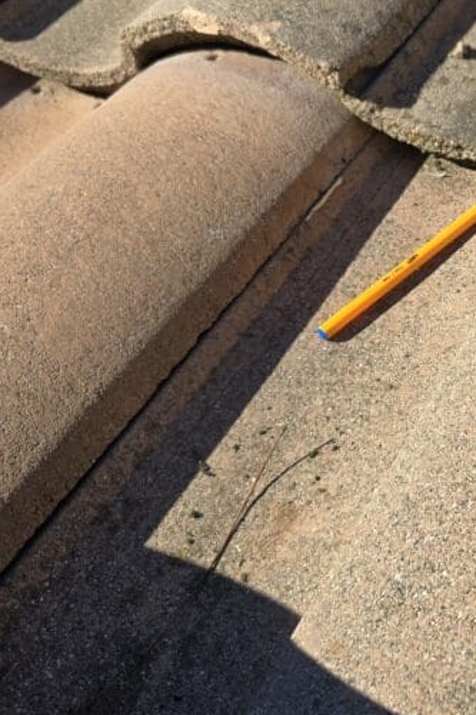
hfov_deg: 26.2
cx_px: 467
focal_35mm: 49
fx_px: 972
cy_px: 306
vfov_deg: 40.3
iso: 50
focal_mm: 5.4
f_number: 1.8
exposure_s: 1/2921
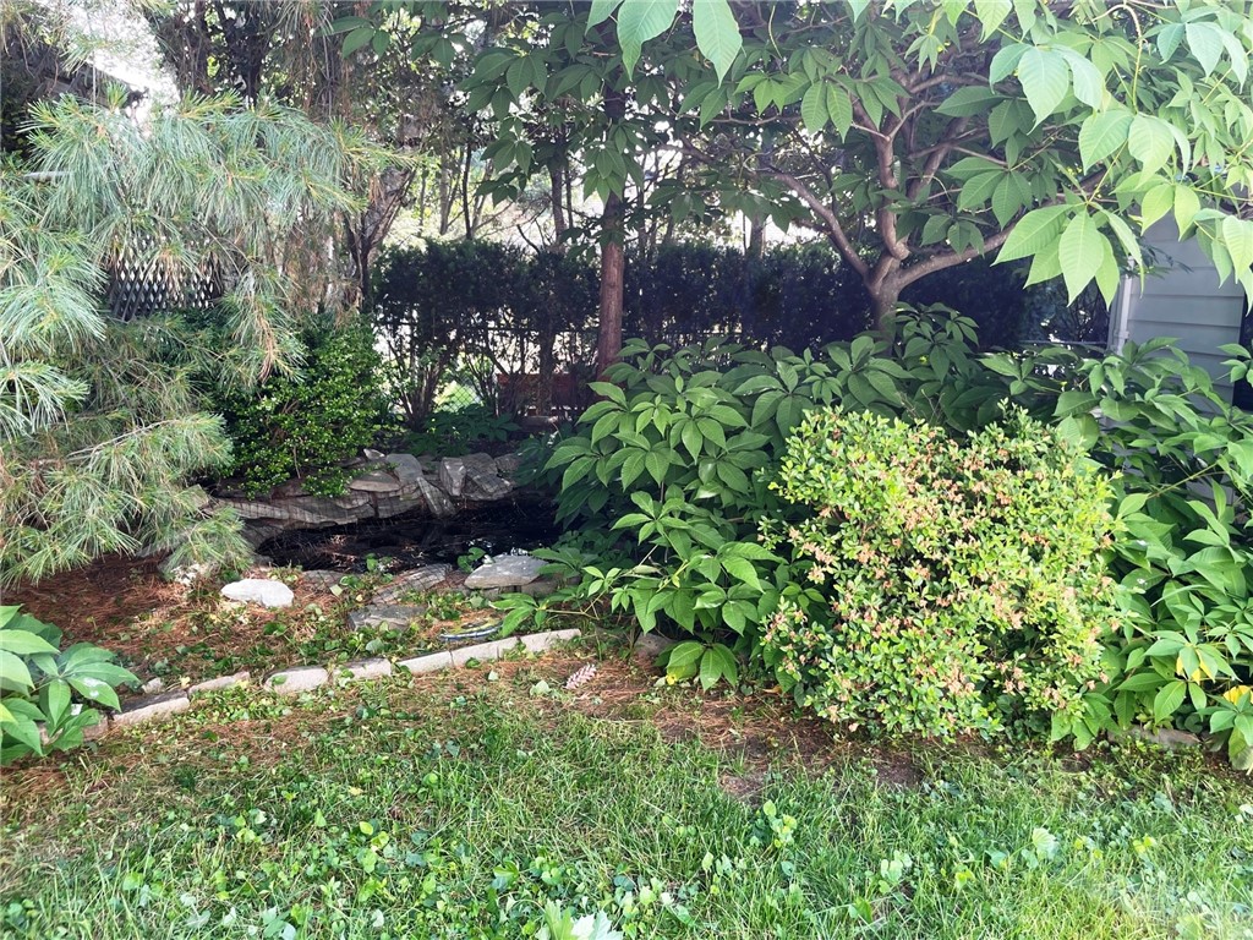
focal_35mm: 26
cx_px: 626
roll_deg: -0.6
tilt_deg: -9.8
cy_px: 470
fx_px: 941
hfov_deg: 67.3
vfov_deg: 53.1
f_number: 1.6
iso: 40
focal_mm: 4.2
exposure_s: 1/121
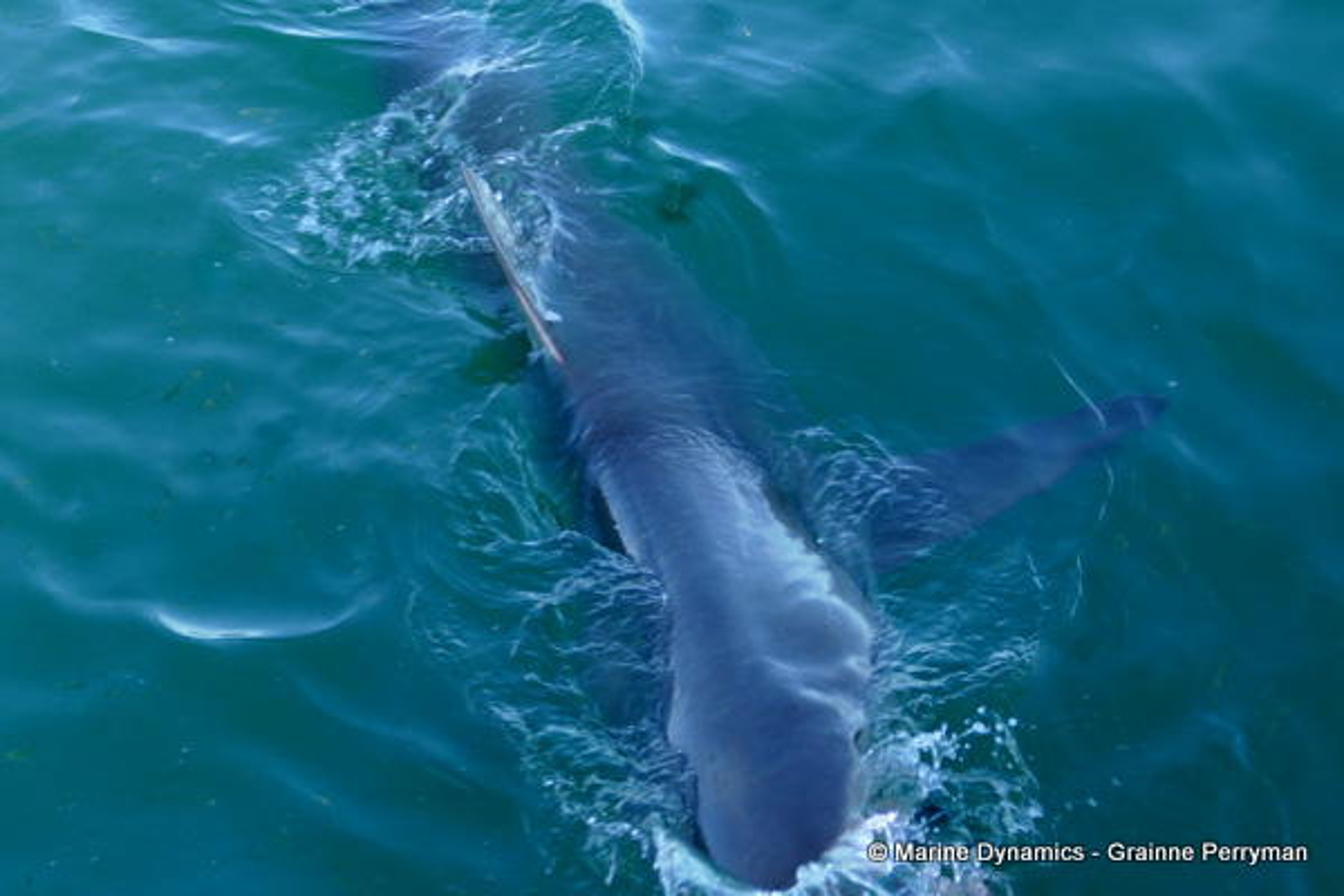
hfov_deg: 36.2
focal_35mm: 55
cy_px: 448
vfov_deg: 24.6
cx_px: 672
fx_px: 2053
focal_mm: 20.23
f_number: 3.4
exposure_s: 1/200
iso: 125
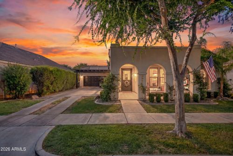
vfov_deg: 64.6
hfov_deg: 86.9
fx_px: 123
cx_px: 116
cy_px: 78
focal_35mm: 19
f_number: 8
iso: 400
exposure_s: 1/500
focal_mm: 19
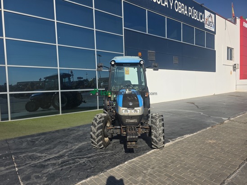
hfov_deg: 73.9
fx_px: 164
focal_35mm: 23
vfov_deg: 58.9
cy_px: 92
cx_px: 124
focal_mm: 6.3
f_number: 1.7
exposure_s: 1/7944
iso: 80
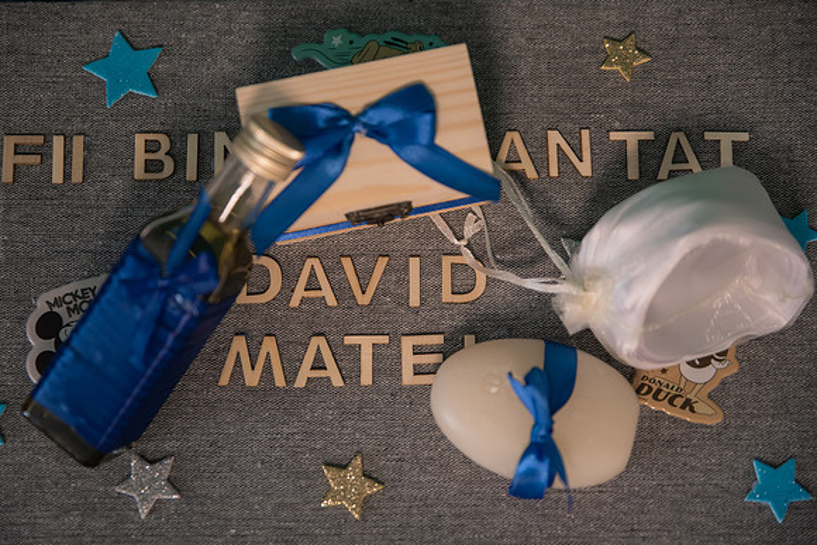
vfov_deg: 19.0
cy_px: 269
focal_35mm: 72
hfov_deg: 28.2
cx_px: 402
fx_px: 1625
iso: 800
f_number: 2.8
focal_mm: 68
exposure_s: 1/160
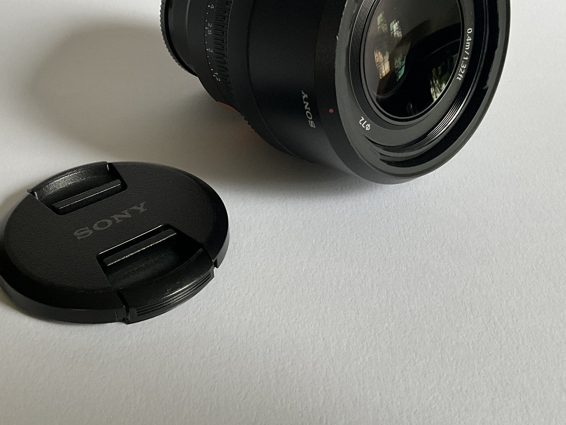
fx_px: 670
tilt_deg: -29.8
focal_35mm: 41
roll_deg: +0.1
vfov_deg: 34.7
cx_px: 249
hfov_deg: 45.7
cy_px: 133
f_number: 1.8
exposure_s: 1/60
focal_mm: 3
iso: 320
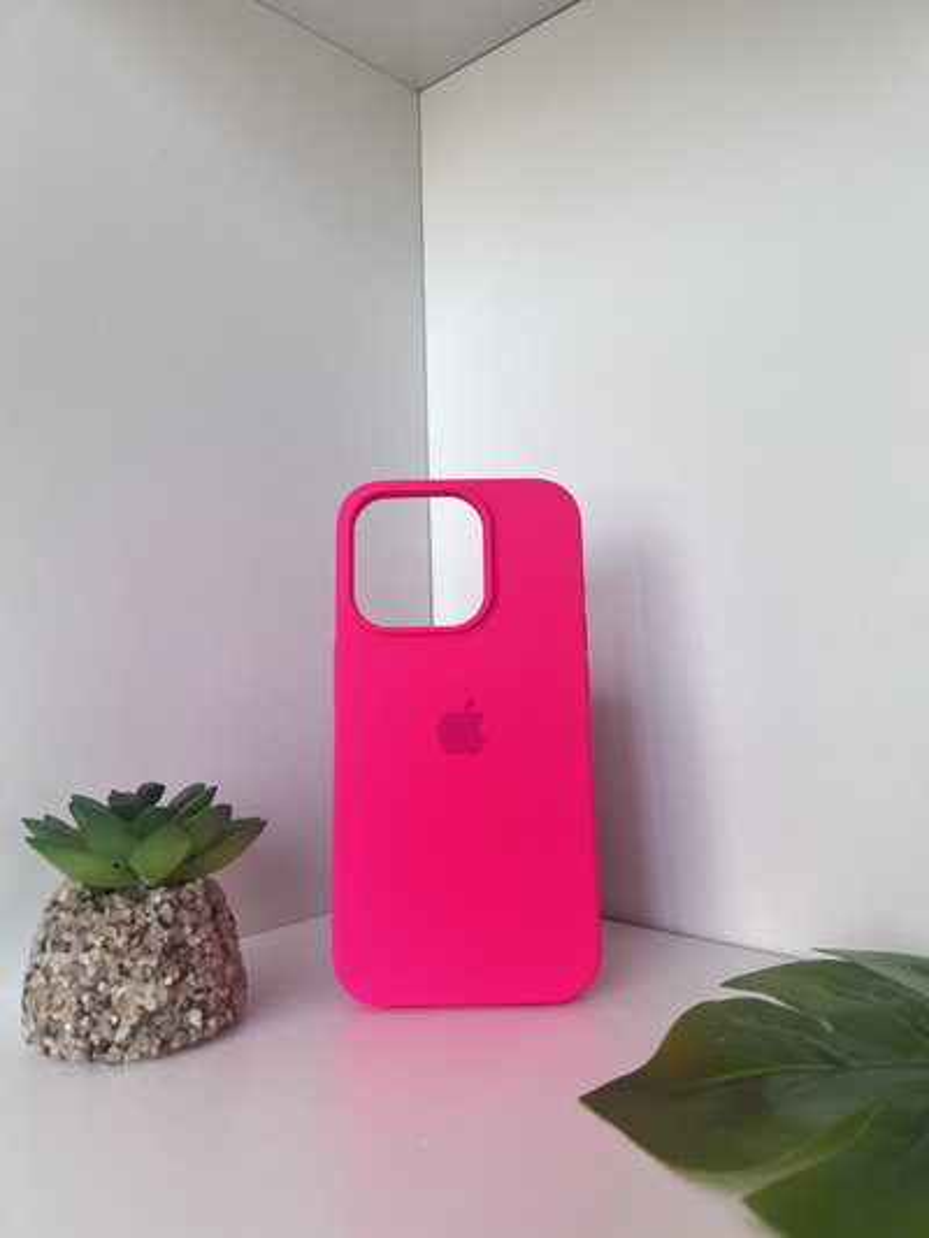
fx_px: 930
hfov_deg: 53.1
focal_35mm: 26
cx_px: 464
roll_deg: +3.1
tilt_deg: +0.8
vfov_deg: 67.3
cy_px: 619
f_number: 1.5
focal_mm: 5.7
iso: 125
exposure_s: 1/121
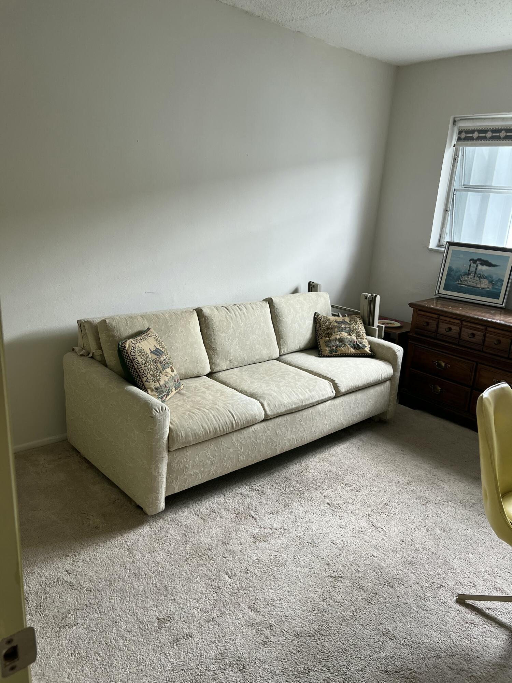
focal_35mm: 26
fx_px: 513
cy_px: 342
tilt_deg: -16.3
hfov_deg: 53.1
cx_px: 256
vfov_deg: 67.3
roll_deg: -3.9
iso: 100
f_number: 1.5
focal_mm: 5.7
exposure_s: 1/120
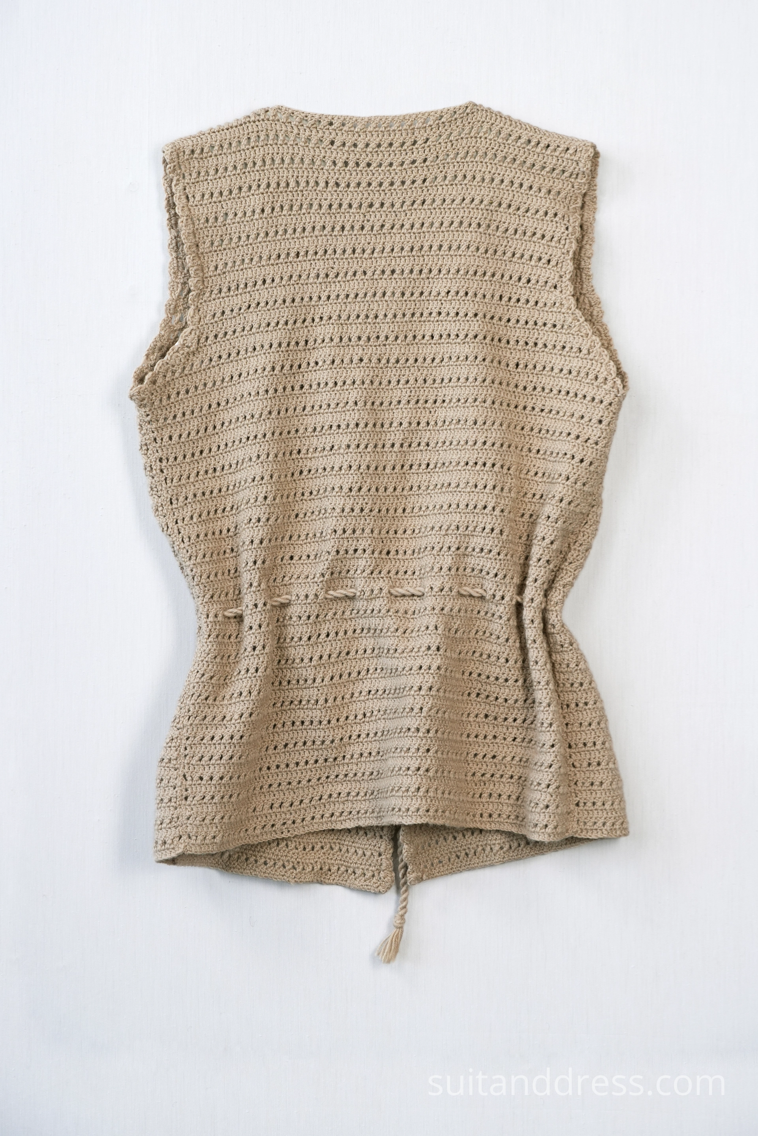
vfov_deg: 21.6
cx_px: 379
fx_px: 2984
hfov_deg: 14.5
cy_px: 568
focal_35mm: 94
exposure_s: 1/50
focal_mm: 63
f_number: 7.1
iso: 320
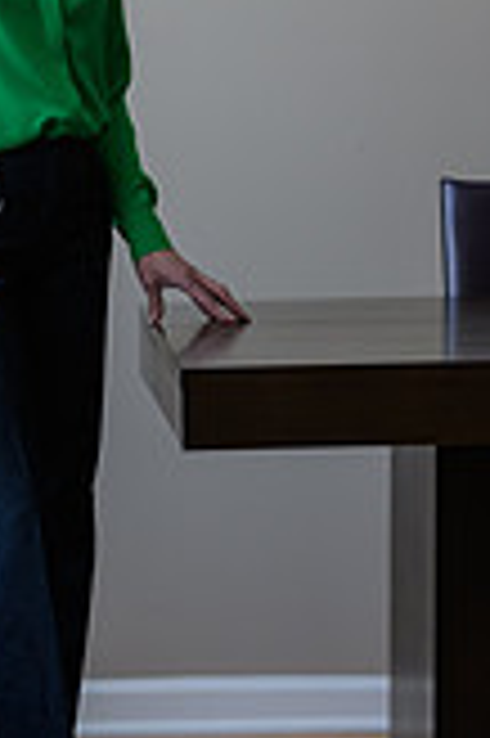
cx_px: -40
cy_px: 86
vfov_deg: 7.1
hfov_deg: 4.8
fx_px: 5892
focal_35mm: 288
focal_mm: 105
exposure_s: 1/125
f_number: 3.2
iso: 1000
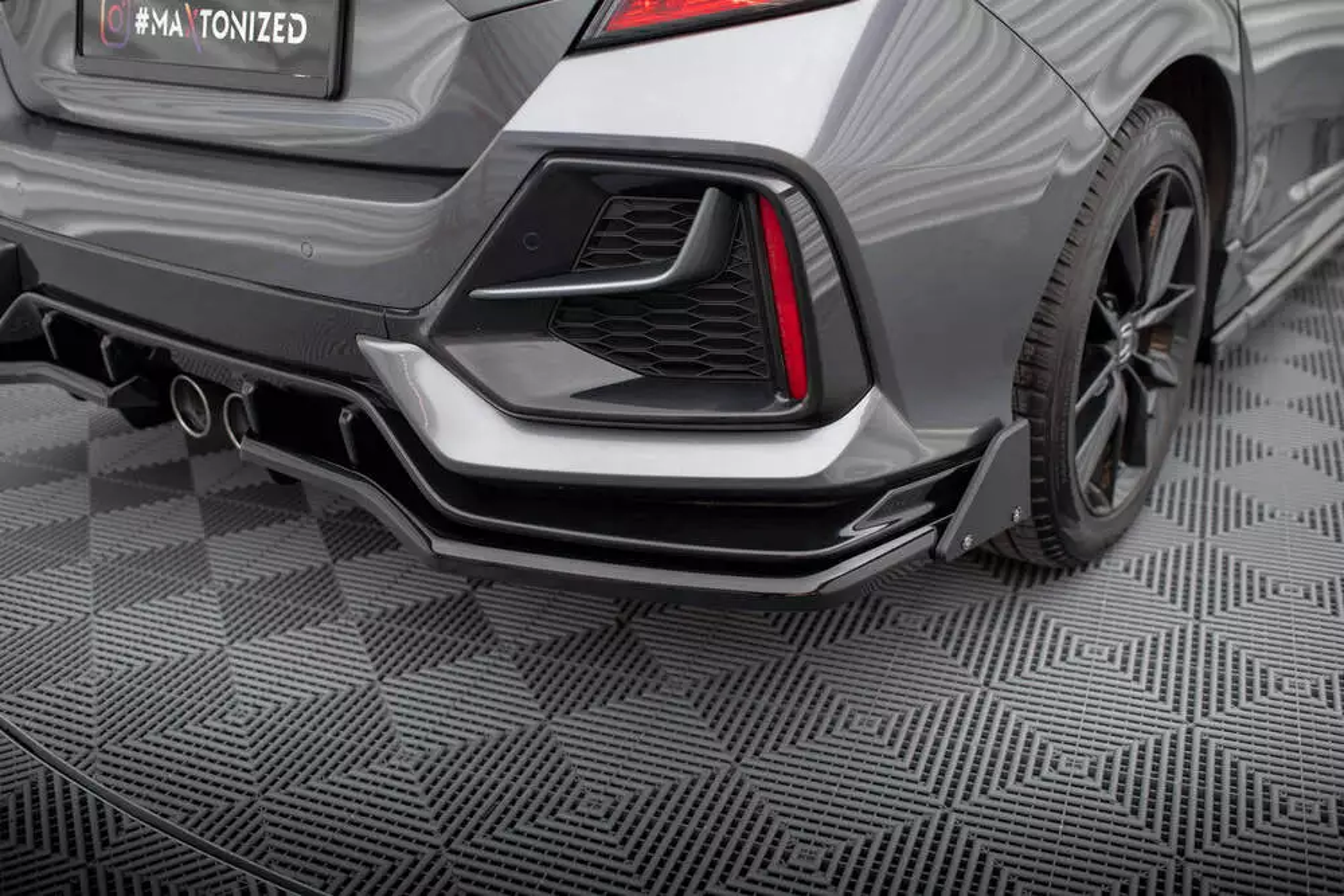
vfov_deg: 37.9
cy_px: 448
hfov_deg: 54.4
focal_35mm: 35
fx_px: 1307
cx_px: 672
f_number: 2.5
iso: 500
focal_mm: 35
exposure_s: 1/125
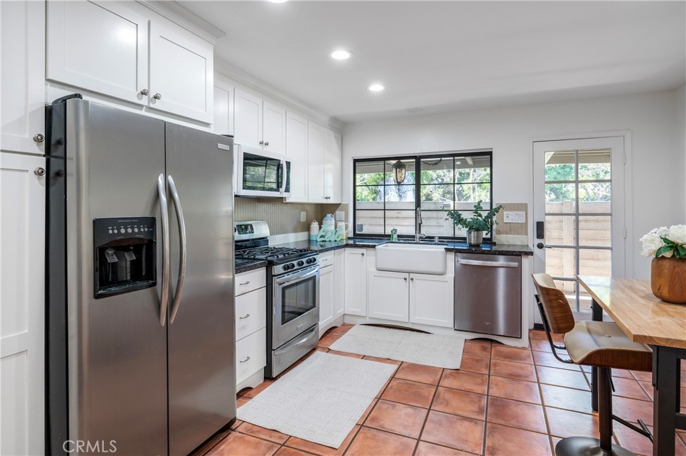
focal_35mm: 18
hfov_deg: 88.5
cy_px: 228
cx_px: 343
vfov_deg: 65.9
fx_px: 352
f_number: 7.1
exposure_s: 1/40
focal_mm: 18.5
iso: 320
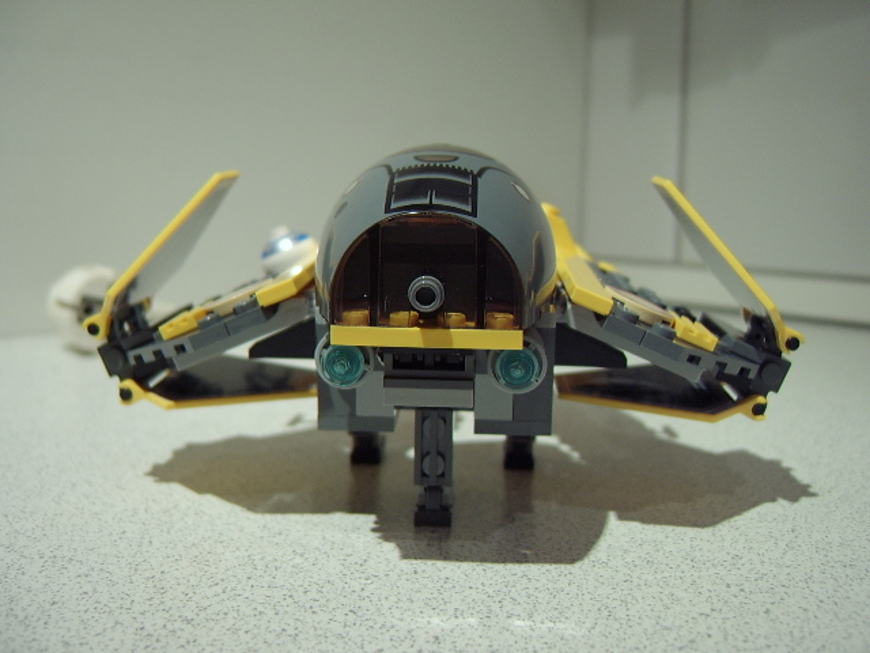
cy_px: 326
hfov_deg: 58.4
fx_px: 779
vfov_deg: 45.4
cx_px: 435
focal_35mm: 31
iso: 100
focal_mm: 8.13
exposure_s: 1/11
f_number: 2.7
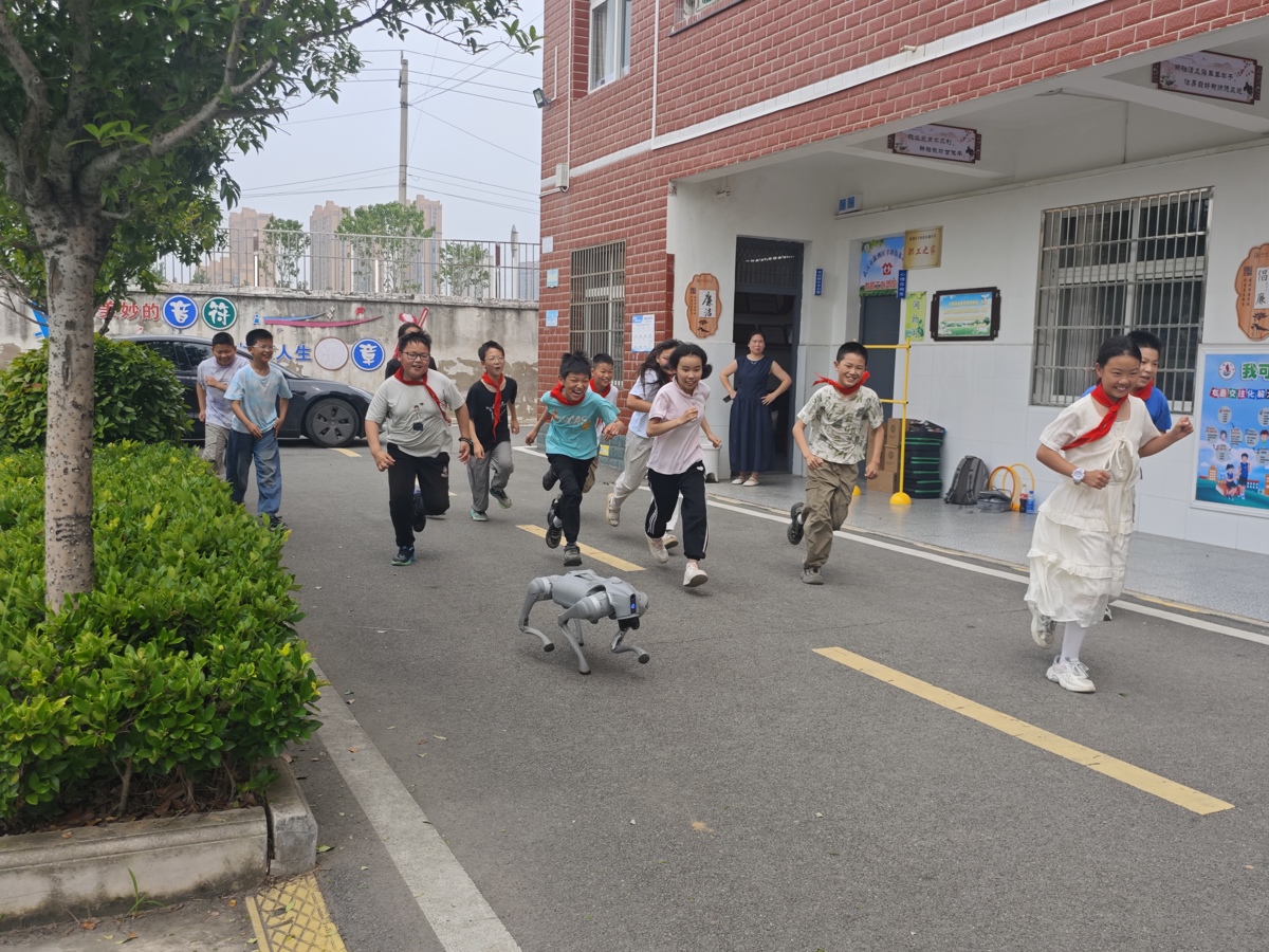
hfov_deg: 60.0
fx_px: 1100
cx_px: 634
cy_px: 476
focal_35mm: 30
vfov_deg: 46.8
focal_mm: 8.72
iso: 50
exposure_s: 1/1122
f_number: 2
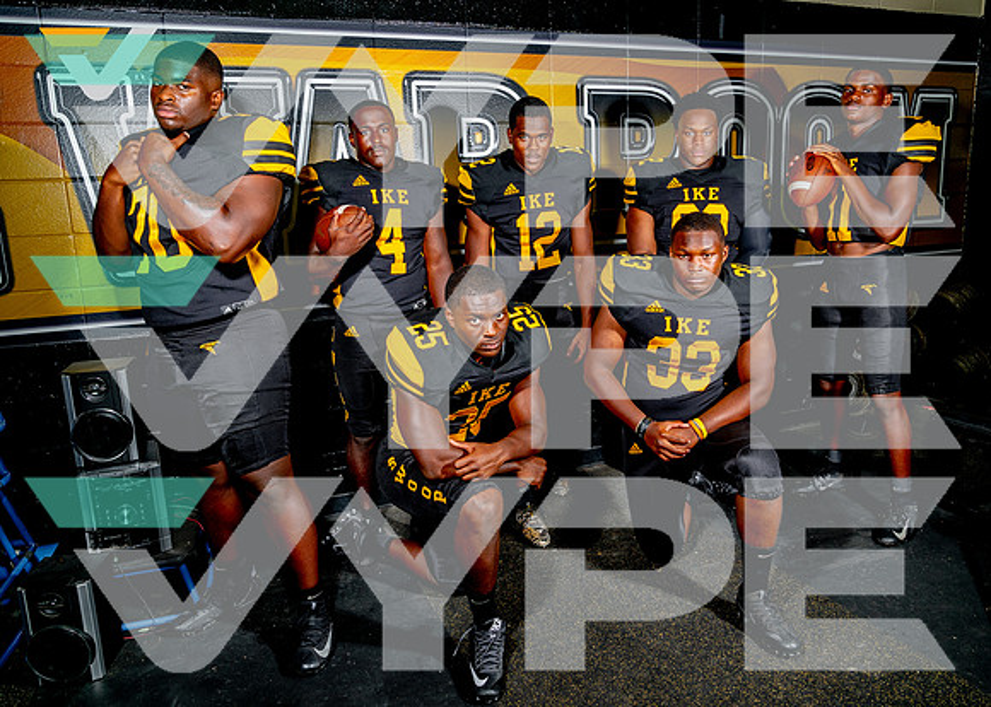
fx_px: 726
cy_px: 352
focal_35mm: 26
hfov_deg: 68.6
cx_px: 504
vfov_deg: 51.9
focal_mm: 24
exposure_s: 1/125
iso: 160
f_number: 8
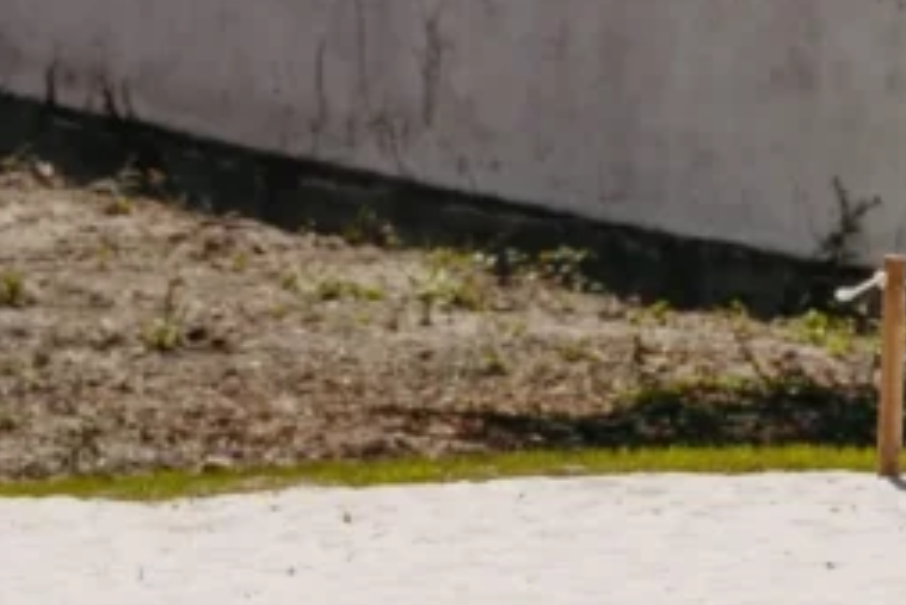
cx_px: 770
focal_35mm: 404
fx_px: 10173
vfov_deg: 3.4
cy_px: 906
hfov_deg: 5.1
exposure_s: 1/5000
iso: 320
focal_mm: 89
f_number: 2.8
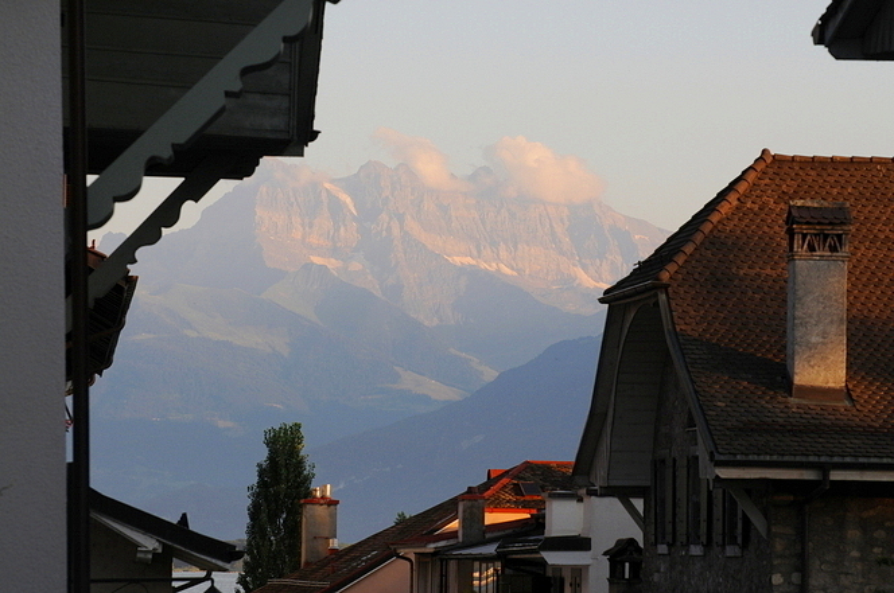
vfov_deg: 7.9
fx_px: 4316
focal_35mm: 174
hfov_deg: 11.8
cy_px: 296
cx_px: 447
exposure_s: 1/250
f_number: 8
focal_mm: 116
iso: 400
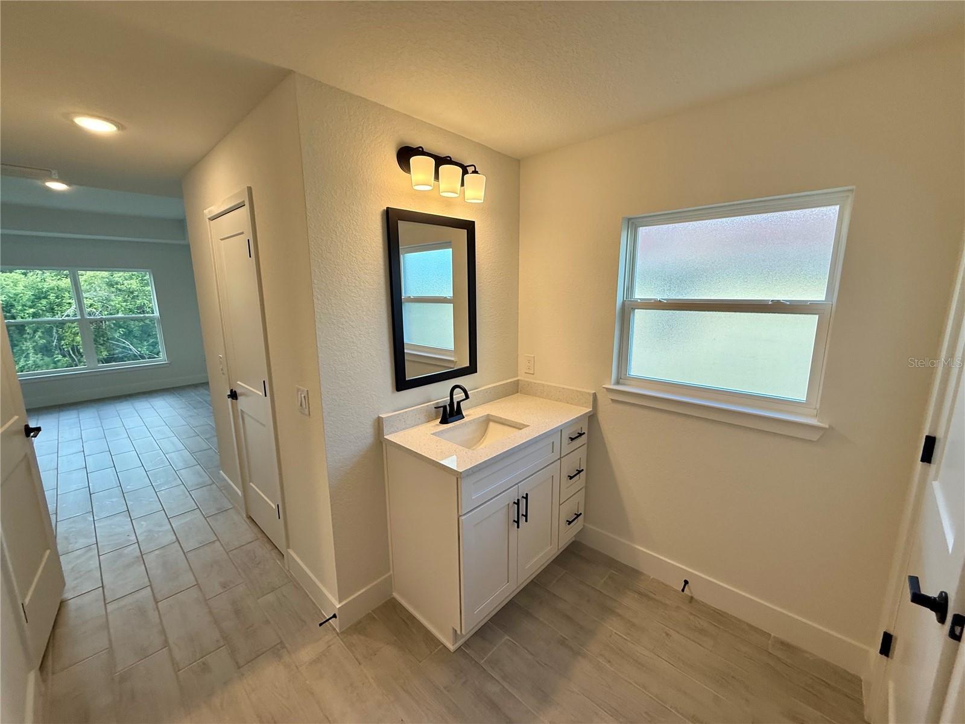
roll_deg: +0.7
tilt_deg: -10.8
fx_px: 390
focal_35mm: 14
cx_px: 482
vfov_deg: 85.7
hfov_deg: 102.1
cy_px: 362
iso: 80
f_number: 2.2
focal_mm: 2.22
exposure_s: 1/120
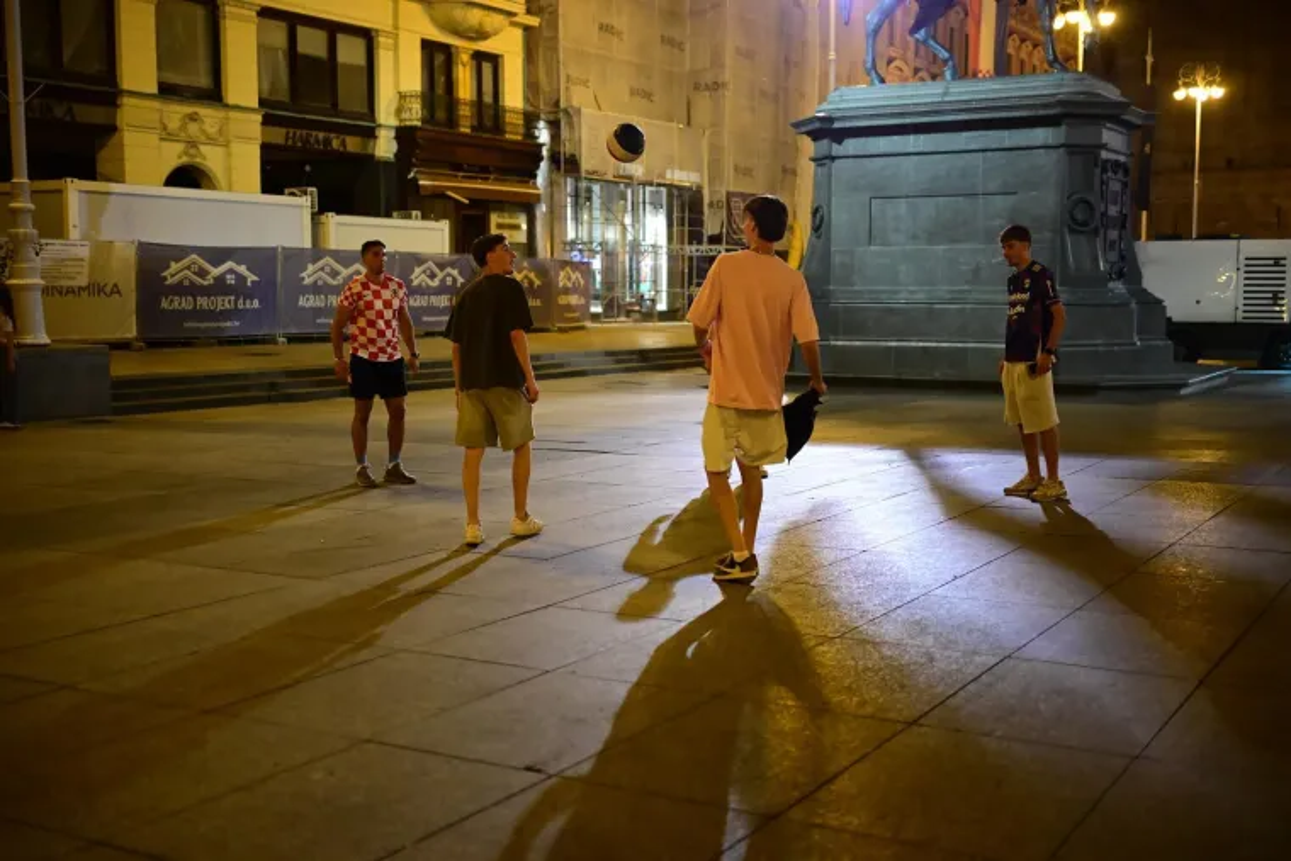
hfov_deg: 48.5
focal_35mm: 40
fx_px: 1435
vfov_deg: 33.4
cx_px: 646
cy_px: 430
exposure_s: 1/500
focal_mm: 40
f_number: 2
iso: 6400
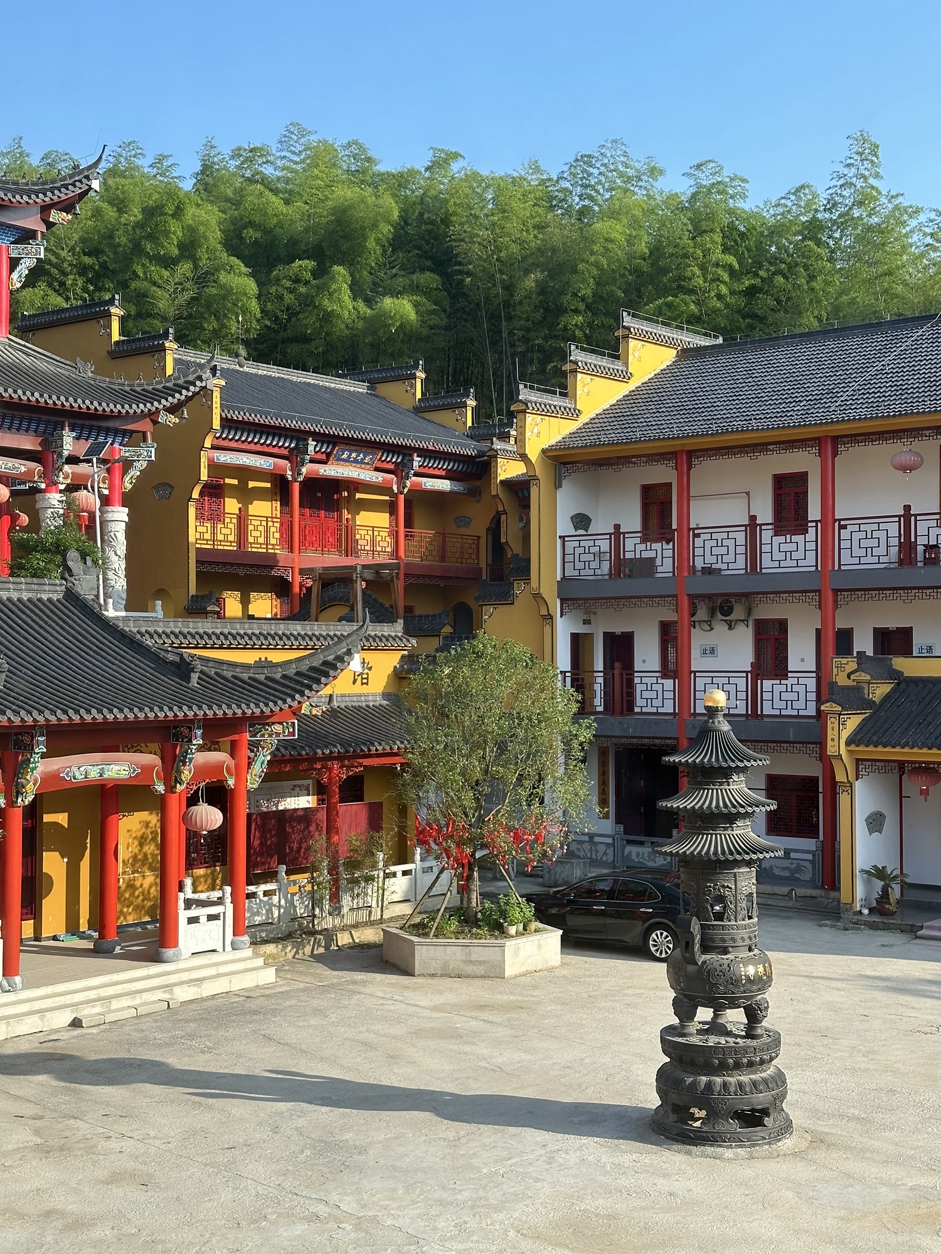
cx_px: 470
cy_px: 627
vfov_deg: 39.7
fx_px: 1740
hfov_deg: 30.3
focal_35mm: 48
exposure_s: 1/1050
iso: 64
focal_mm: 6.86
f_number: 1.78
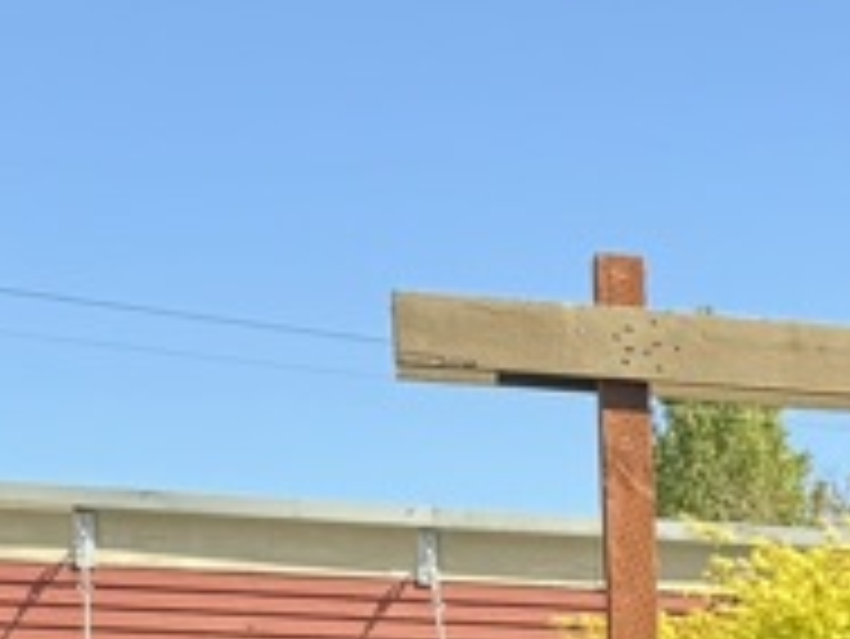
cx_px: 1929
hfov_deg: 12.5
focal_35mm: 130
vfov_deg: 10.6
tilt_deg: -2.4
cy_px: 1238
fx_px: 3194
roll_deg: +1.4
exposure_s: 1/572
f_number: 1.78
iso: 80
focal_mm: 6.76
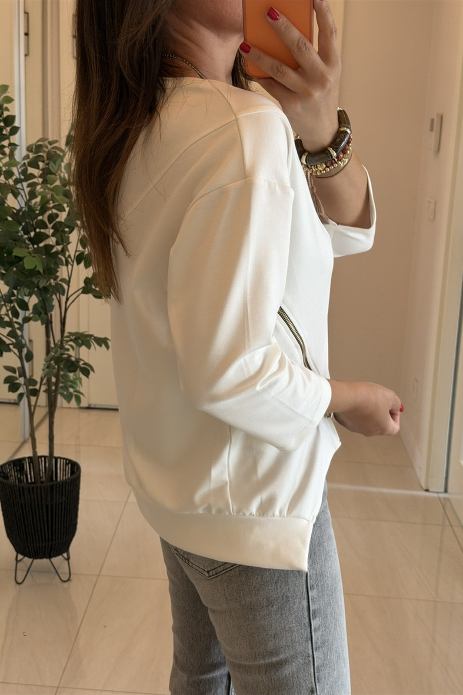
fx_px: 965
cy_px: 348
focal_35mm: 50
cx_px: 225
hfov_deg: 27.0
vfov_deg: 39.6
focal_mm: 6.76
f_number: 1.78
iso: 100
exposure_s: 1/60
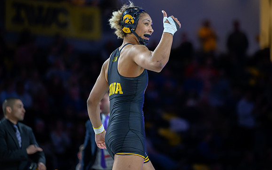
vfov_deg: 5.9
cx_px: 138
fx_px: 1653
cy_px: 65
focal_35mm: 223
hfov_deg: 9.4
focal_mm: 180
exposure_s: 1/800
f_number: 2.8
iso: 4500
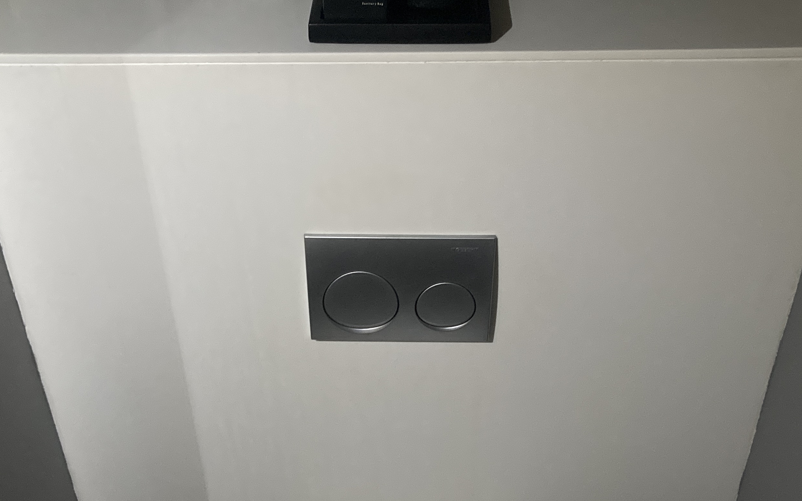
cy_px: 388
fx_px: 1049
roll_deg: +1.6
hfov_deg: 41.8
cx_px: 403
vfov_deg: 26.5
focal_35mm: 48
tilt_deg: -41.5
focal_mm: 3.99
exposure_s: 1/30
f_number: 1.8
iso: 500
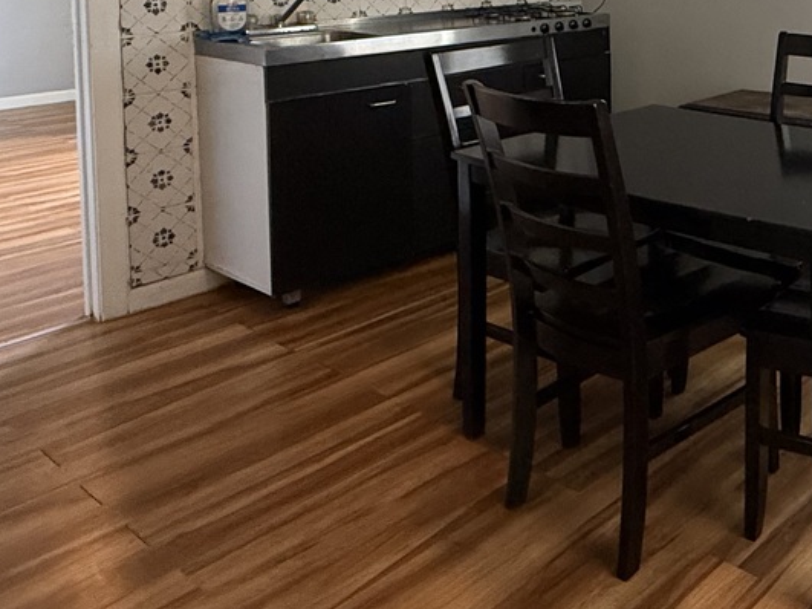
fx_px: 891
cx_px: 832
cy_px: -5
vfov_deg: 34.2
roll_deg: -1.3
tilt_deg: -4.8
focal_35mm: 38
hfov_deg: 41.8
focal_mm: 2.22
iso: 320
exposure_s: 1/73
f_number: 2.2
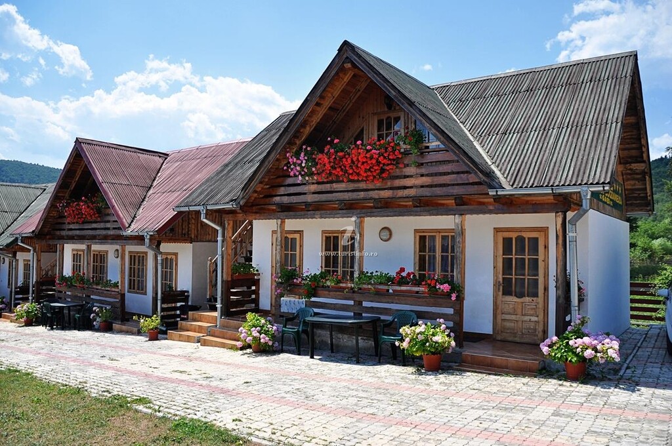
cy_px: 223
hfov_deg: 67.4
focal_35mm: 27
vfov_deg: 47.8
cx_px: 336
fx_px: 503
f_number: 4.5
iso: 200
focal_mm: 18
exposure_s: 1/1600
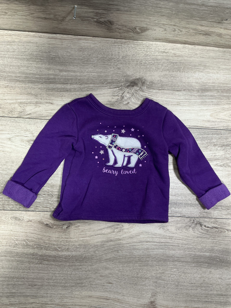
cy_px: 154
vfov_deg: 61.7
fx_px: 258
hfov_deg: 48.2
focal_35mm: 29
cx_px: 116
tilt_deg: -83.6
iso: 64
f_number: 1.8
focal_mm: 3
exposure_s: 1/50
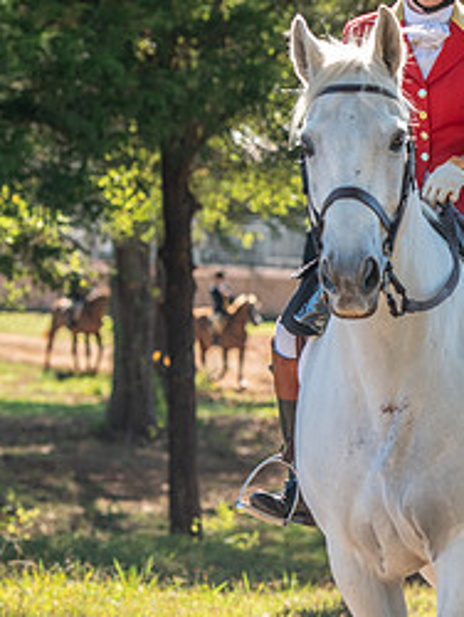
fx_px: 4692
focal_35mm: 263
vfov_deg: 7.5
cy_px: 333
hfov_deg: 5.6
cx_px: 543
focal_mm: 100
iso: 200
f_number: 4
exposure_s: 1/320
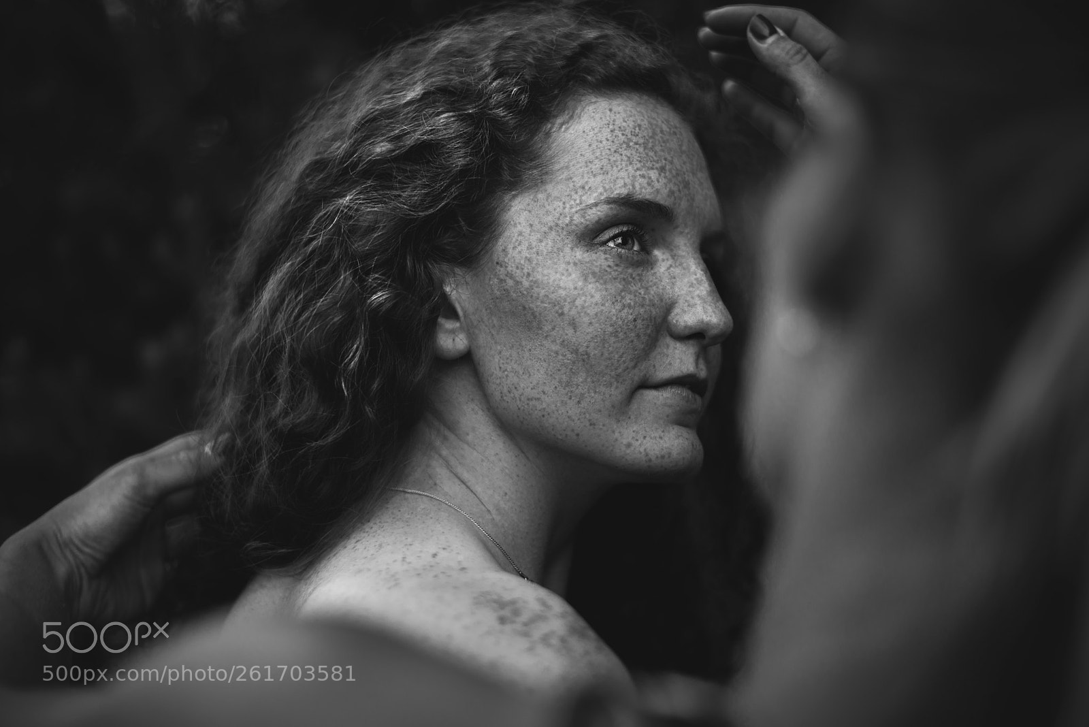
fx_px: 1513
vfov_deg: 27.0
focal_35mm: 50
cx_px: 544
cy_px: 364
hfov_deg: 39.6
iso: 200
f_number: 1.8
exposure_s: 1/500
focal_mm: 50
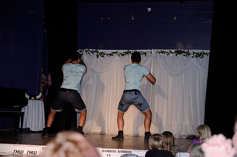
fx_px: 493
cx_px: 118
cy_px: 78
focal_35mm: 75
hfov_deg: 27.0
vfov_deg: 18.1
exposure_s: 1/180
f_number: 2.8
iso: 400
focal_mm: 50
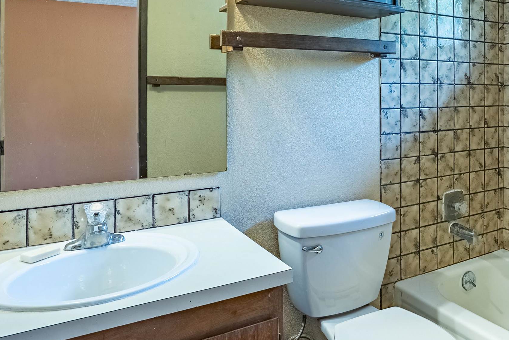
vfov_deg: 44.1
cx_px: 349
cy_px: 104
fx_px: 410
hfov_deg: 61.7
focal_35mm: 29
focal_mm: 16
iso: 400
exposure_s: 1/125
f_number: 8
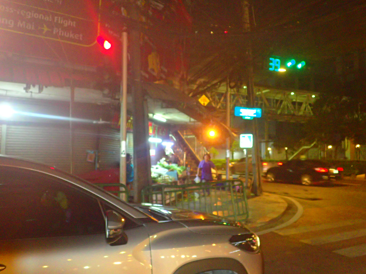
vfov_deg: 46.8
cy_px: 137
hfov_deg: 60.0
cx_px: 183
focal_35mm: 30
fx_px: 317
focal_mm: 5.5
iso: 800
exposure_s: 1/30
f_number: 2.3
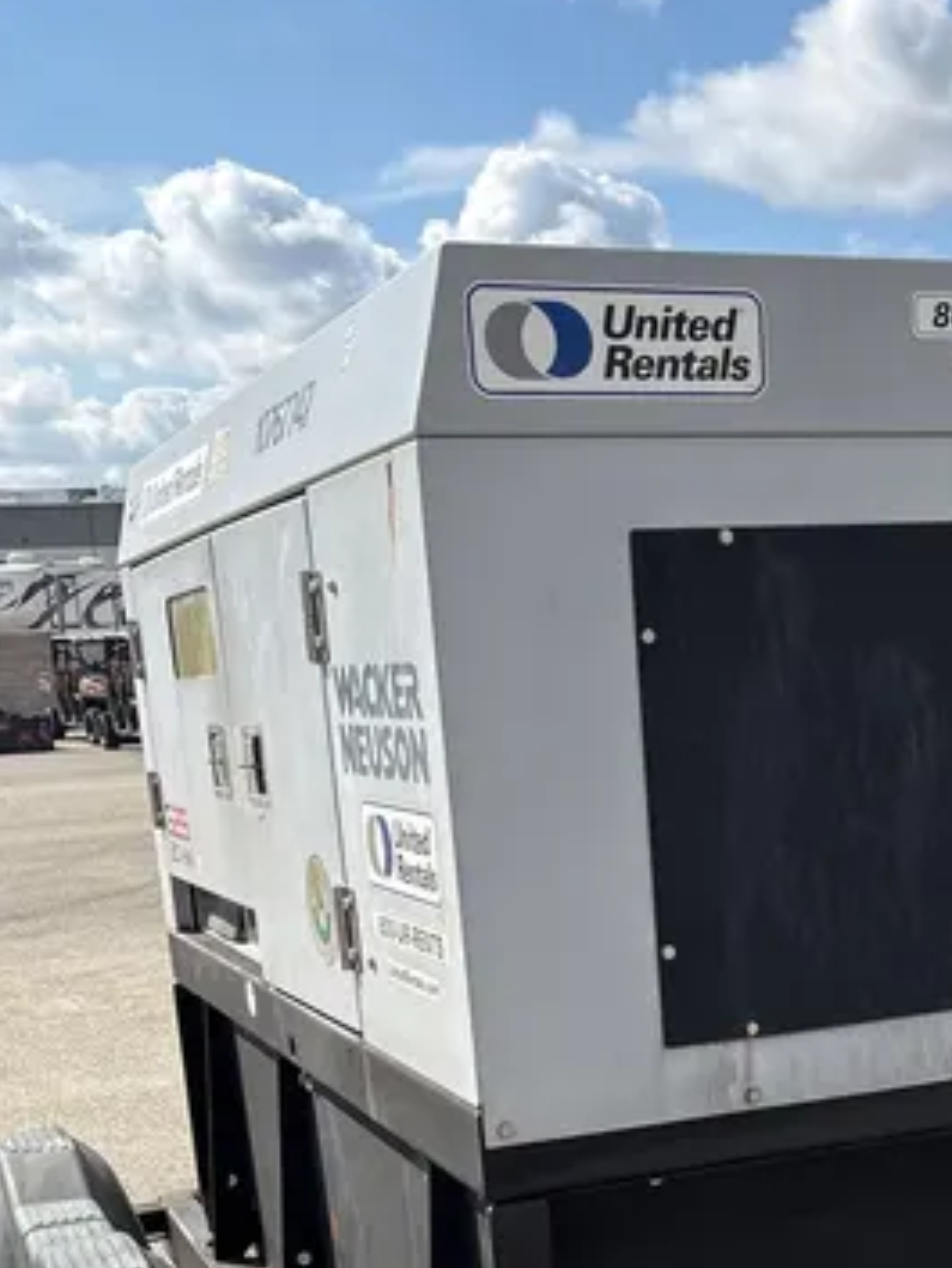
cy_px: 1234
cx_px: 744
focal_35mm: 54
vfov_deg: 32.9
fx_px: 1979
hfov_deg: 26.6
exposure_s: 1/2778
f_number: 1.6
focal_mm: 5.96
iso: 50
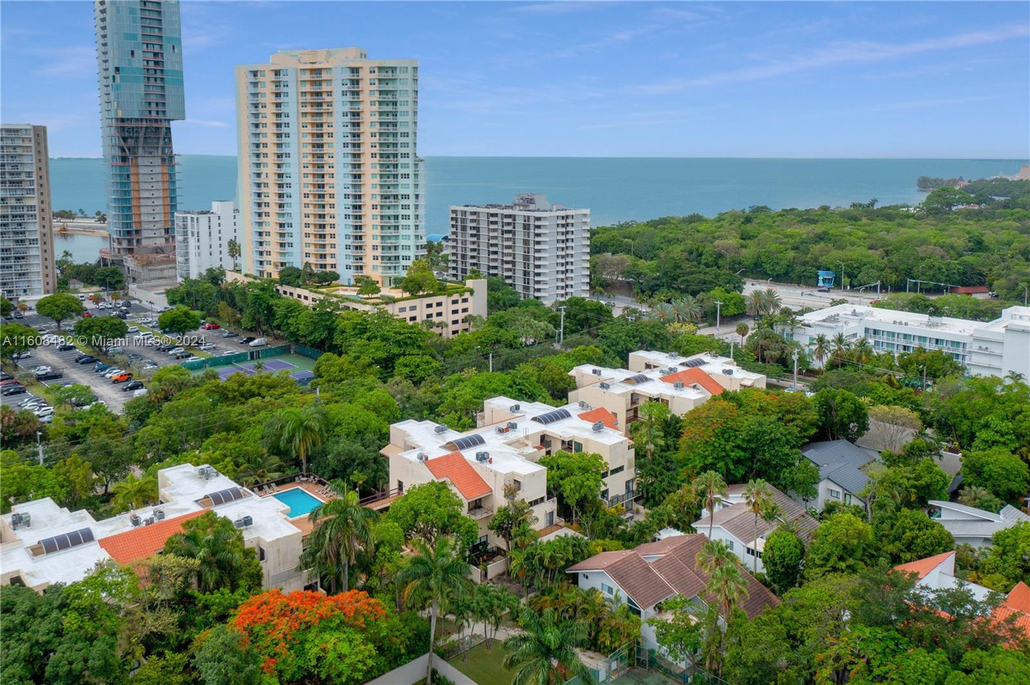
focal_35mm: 28
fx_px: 801
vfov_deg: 46.4
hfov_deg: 65.5
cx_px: 515
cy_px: 342
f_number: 4.5
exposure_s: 1/160
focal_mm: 10.26
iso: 100
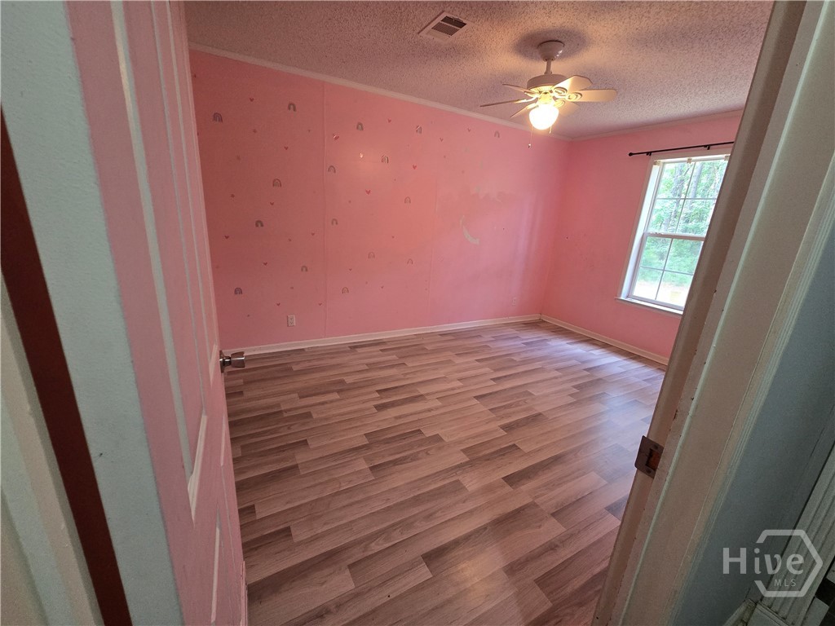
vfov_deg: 89.9
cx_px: 418
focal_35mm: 13
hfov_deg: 106.2
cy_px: 313
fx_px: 314
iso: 320
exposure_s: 1/60
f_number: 2.2
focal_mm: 2.2
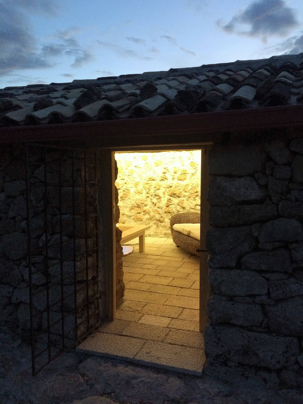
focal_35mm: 29
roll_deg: +0.2
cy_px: 202
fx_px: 338
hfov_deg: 48.2
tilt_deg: -7.6
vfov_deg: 61.7
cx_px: 152
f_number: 2.2
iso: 320
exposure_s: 1/25
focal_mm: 4.15
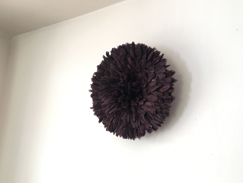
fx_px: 225
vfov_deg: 44.2
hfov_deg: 56.7
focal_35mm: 32
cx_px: 132
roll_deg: -3.1
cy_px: 95
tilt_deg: +12.1
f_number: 2.2
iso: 40
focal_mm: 4.15
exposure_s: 1/17
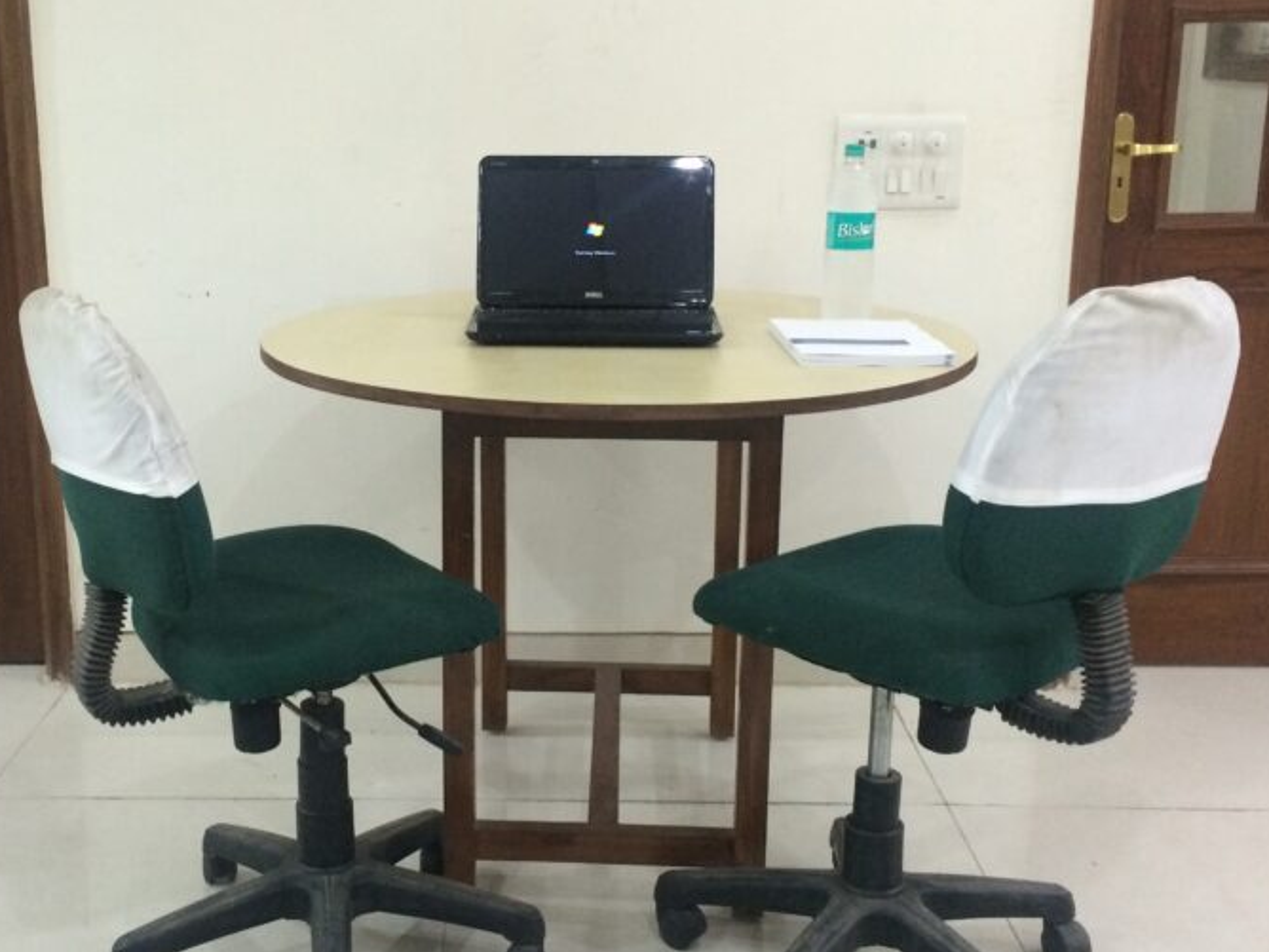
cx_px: 492
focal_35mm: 46
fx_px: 1686
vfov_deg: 31.5
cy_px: 450
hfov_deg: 41.0
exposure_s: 1/33
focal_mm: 4.12
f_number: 2.2
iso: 250
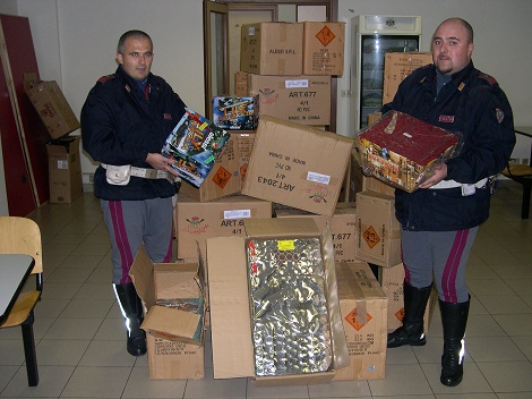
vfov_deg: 37.7
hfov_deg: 49.0
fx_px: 584
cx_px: 266
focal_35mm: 38
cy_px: 200
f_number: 2.8
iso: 185
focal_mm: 8
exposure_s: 1/60
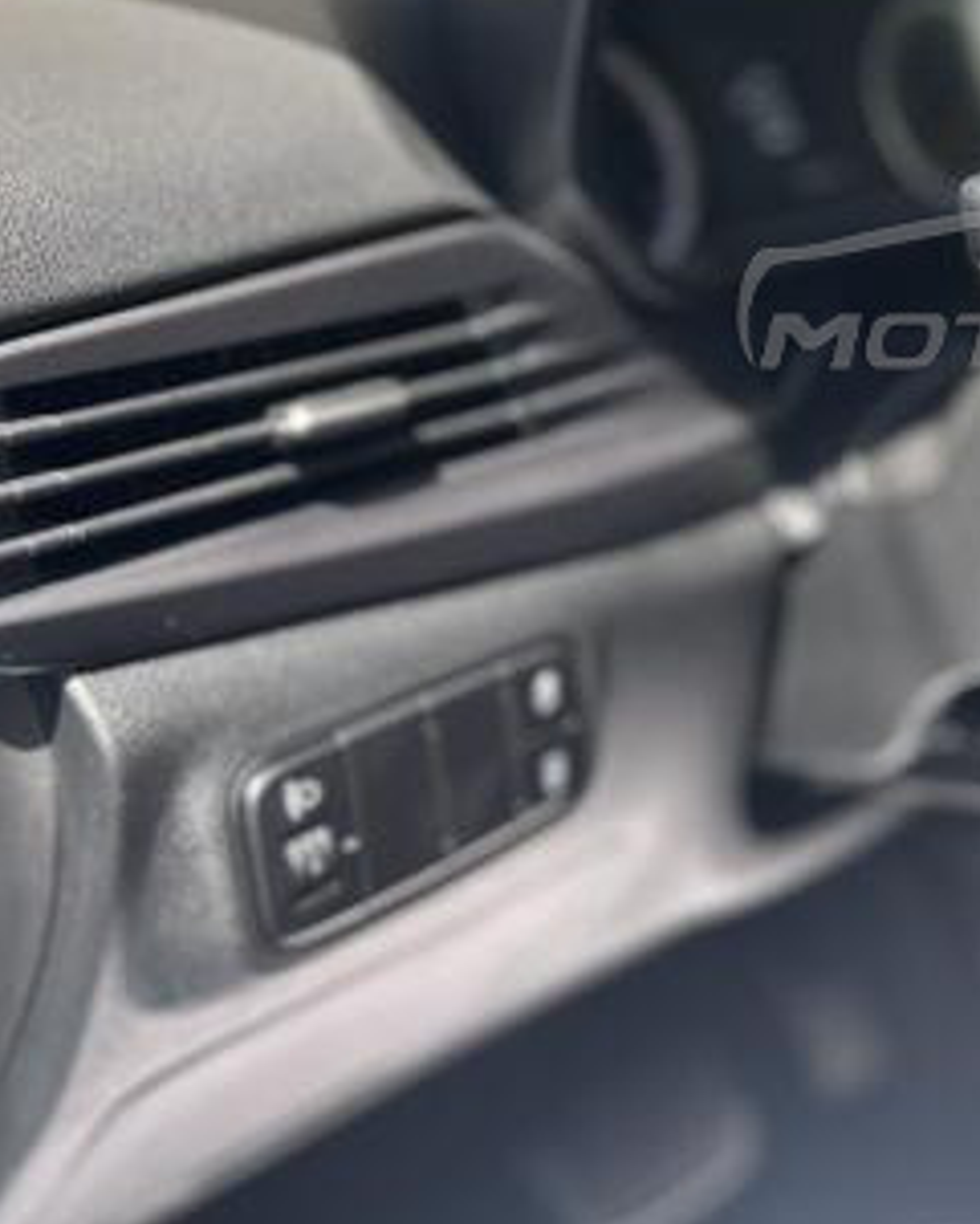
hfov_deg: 25.5
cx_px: 1094
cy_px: 287
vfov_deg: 33.4
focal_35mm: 55
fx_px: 1993
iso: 50
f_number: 1.5
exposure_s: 1/588
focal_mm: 5.7
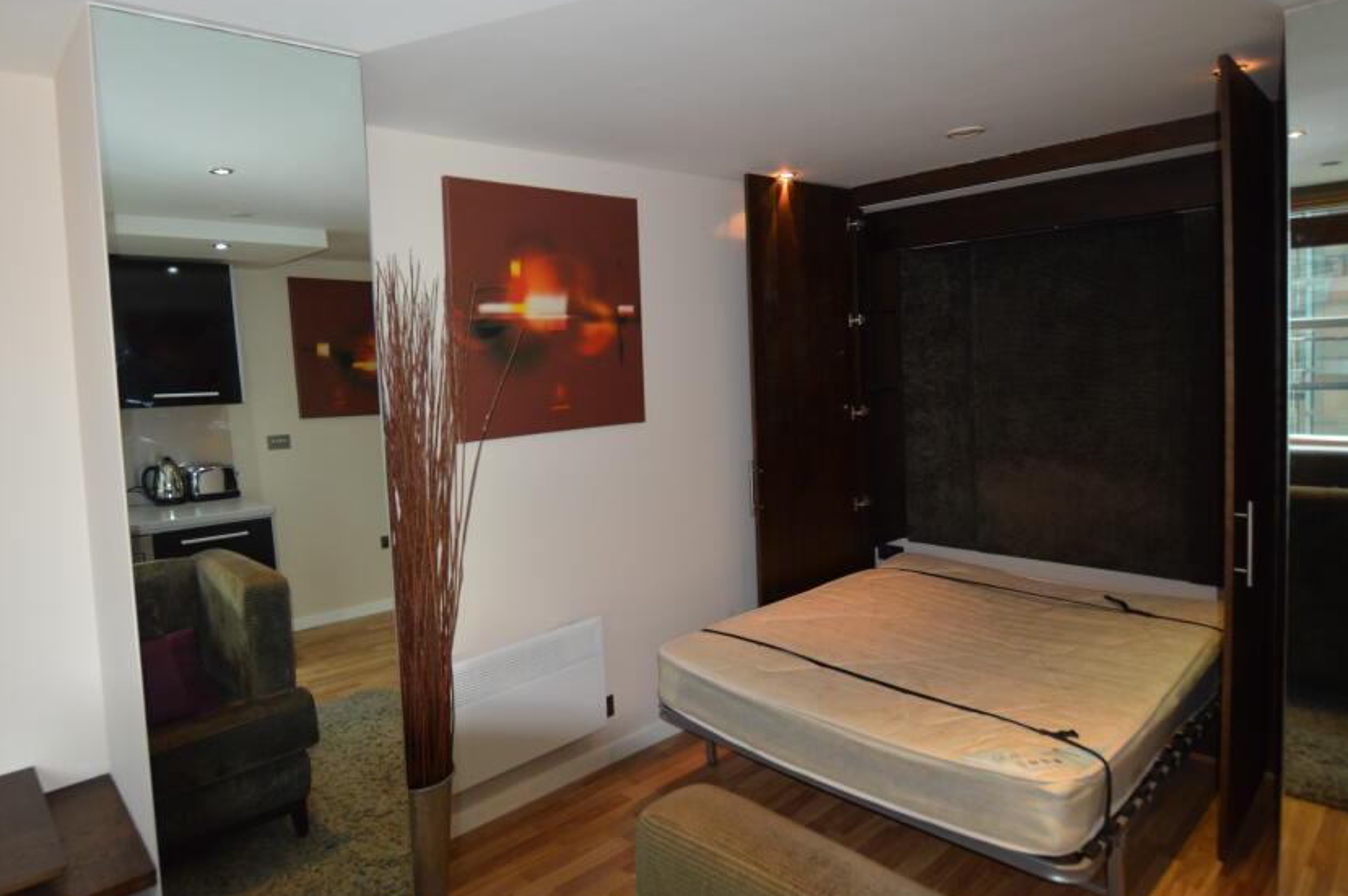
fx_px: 797
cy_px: 402
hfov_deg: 79.4
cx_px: 532
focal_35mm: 21
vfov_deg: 58.6
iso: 400
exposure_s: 1/100
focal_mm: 11.5
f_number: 4
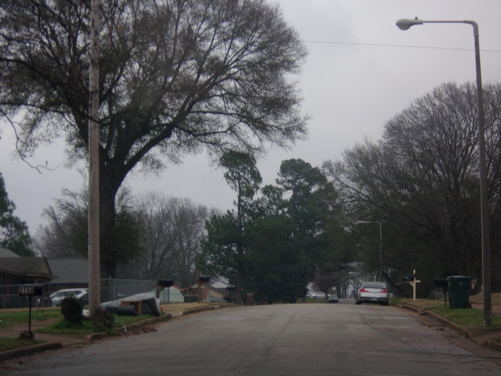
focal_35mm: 108
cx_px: 250
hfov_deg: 18.2
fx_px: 1563
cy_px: 188
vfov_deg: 13.7
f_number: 6.6
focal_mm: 19.6
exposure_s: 1/80
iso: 80
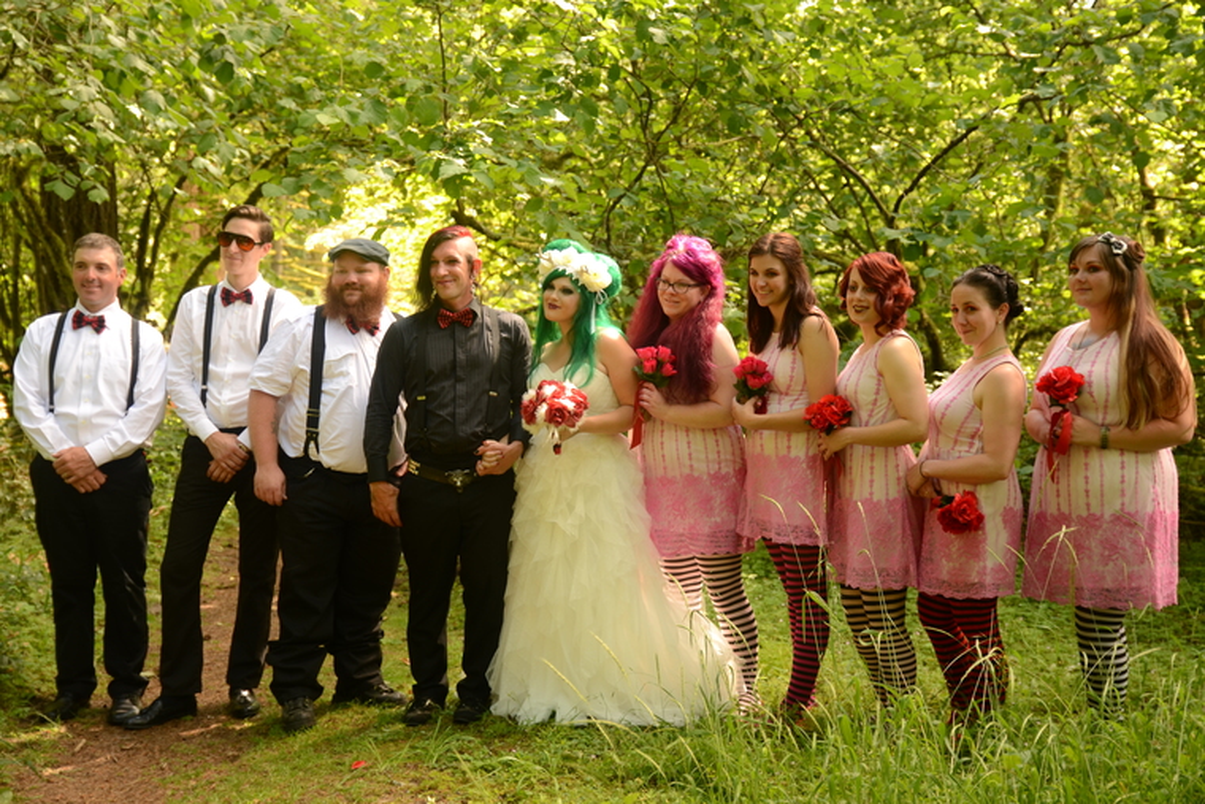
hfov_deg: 41.1
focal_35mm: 48
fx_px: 1607
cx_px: 602
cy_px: 402
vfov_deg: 28.1
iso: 100
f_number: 2.8
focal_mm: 32
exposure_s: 1/30
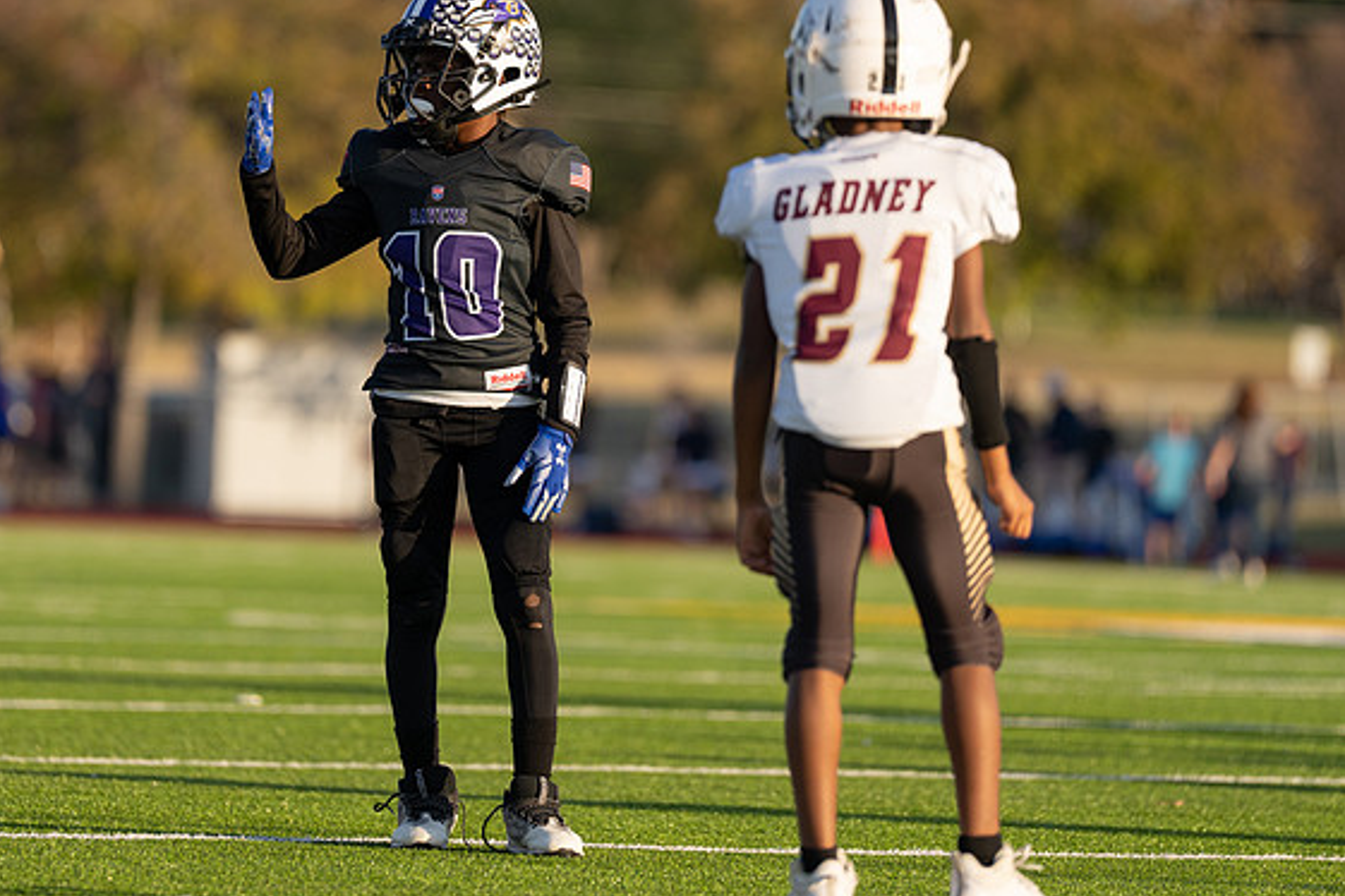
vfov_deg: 4.2
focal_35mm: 330
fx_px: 12328
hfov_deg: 6.2
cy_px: 316
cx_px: 491
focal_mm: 200
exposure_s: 1/1250
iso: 160
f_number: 2.8
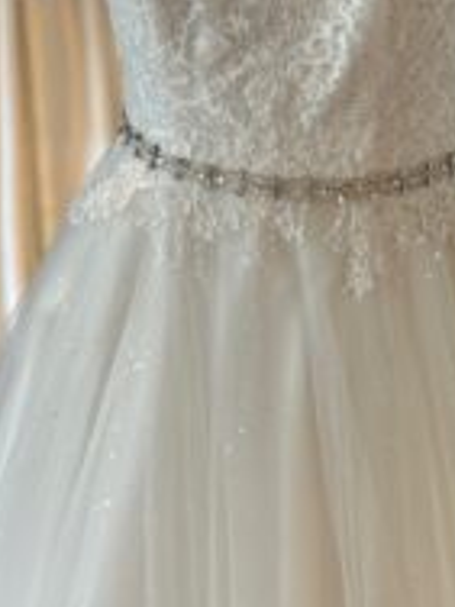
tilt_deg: -19.7
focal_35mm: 59
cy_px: 166
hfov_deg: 24.5
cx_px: 342
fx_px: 1034
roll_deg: -5.1
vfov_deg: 32.2
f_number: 1.5
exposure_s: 1/123
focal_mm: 5.7
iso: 32
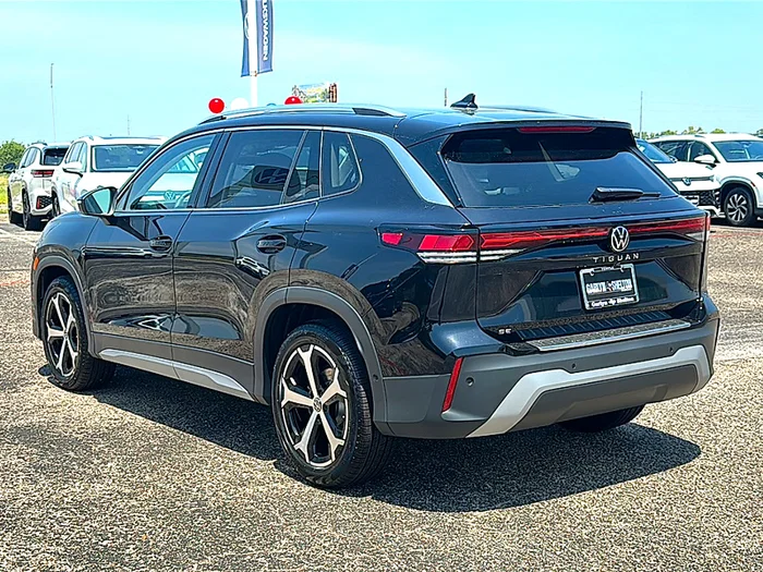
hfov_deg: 44.8
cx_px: 382
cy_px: 286
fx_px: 926
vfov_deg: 34.3
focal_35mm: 42
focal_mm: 6.86
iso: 80
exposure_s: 1/1957
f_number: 1.78
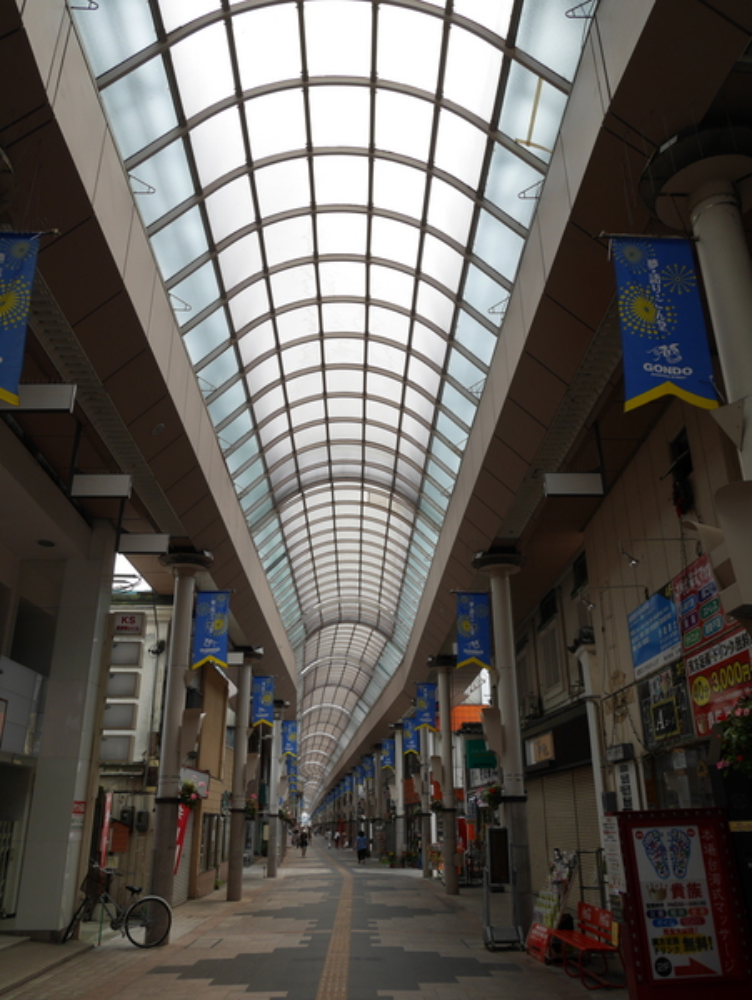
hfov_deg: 49.8
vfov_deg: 63.4
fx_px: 810
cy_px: 500
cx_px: 376
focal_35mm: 28
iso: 200
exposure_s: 1/320
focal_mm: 14
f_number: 6.3
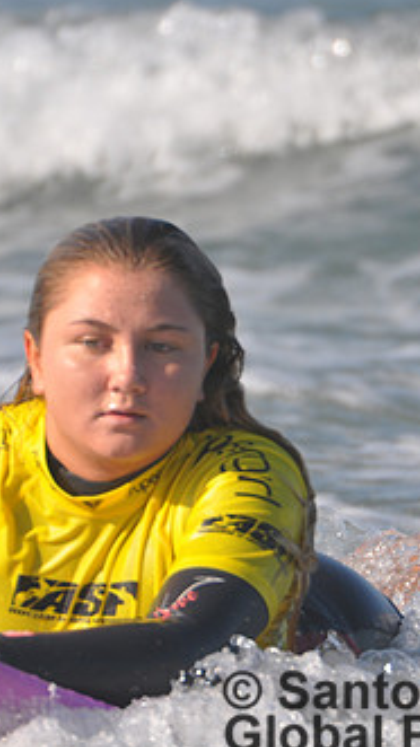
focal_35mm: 1512
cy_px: 383
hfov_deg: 0.8
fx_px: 29958
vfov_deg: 1.4
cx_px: 187
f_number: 6.3
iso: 200
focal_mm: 550
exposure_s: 1/640
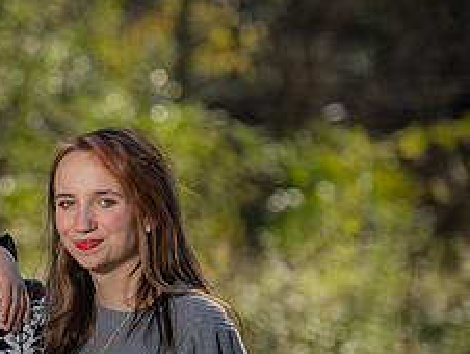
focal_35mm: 276
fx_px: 3751
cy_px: 264
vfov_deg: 5.4
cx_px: -108
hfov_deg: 7.1
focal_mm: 112
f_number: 3.5
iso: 50
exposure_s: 1/250
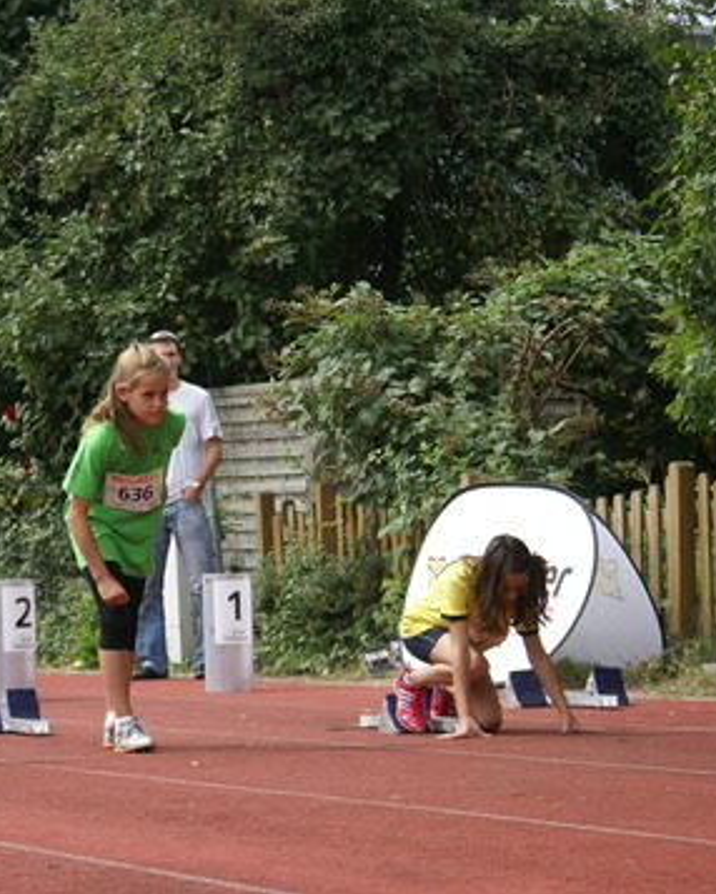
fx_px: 3943
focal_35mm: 149
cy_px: 446
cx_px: 140
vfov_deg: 12.9
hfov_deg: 10.3
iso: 100
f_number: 5.6
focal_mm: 70
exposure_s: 1/250
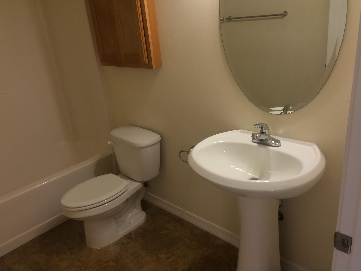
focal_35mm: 29
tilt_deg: -22.9
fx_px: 302
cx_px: 180
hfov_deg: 61.7
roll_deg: +7.7
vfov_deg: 48.2
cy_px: 136
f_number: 2.2
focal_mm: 4.15
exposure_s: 1/30
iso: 80
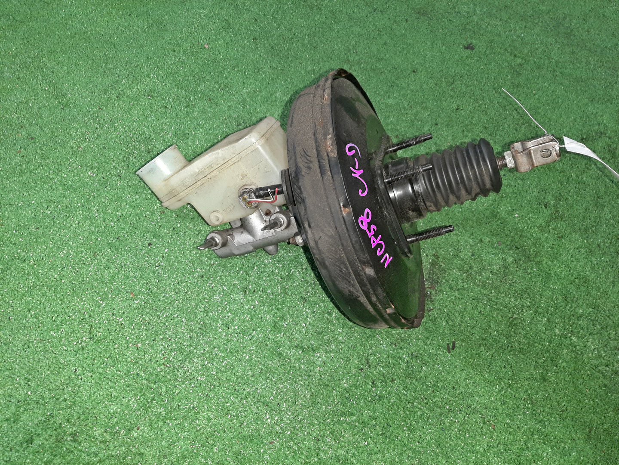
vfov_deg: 53.1
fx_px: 465
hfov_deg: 67.3
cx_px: 310
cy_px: 232
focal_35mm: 26
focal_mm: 3.93
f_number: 1.7
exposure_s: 1/33
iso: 214
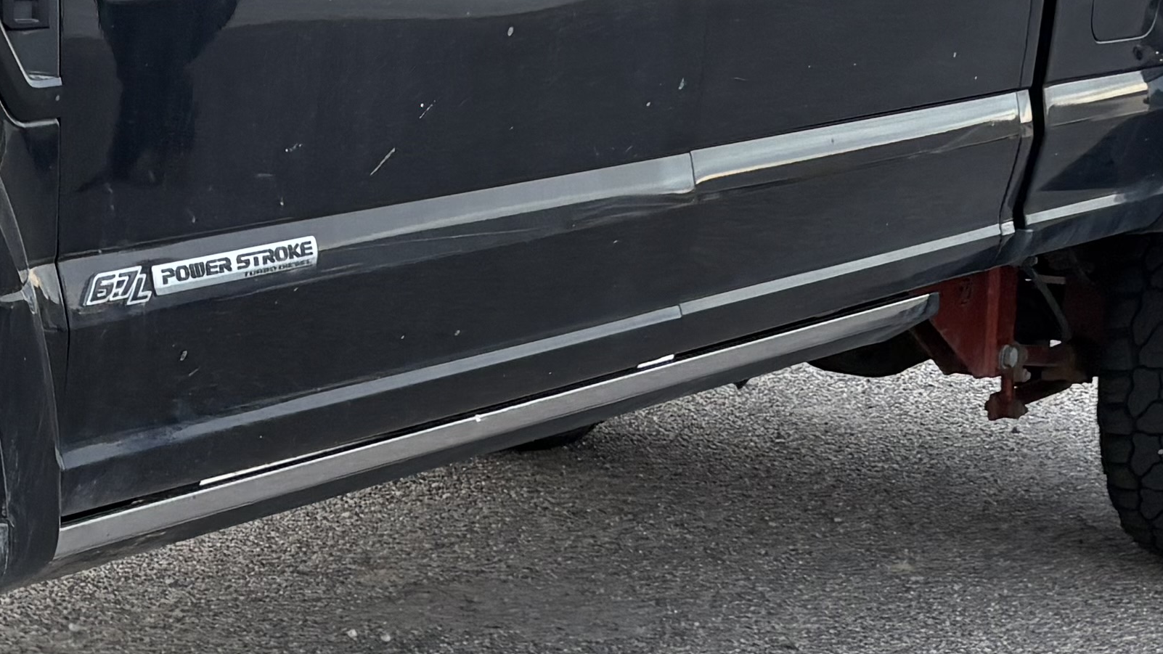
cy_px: 412
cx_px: 61
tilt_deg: -8.9
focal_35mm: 101
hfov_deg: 20.6
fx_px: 3115
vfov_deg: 12.0
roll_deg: -1.6
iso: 125
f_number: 1.6
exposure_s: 1/60
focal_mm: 5.96
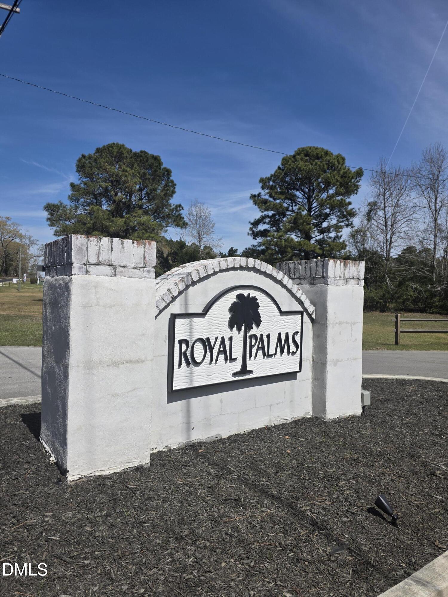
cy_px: 298
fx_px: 397
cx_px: 224
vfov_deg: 73.9
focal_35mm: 23
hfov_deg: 58.9
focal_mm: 6.3
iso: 64
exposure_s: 1/7944
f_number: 1.7
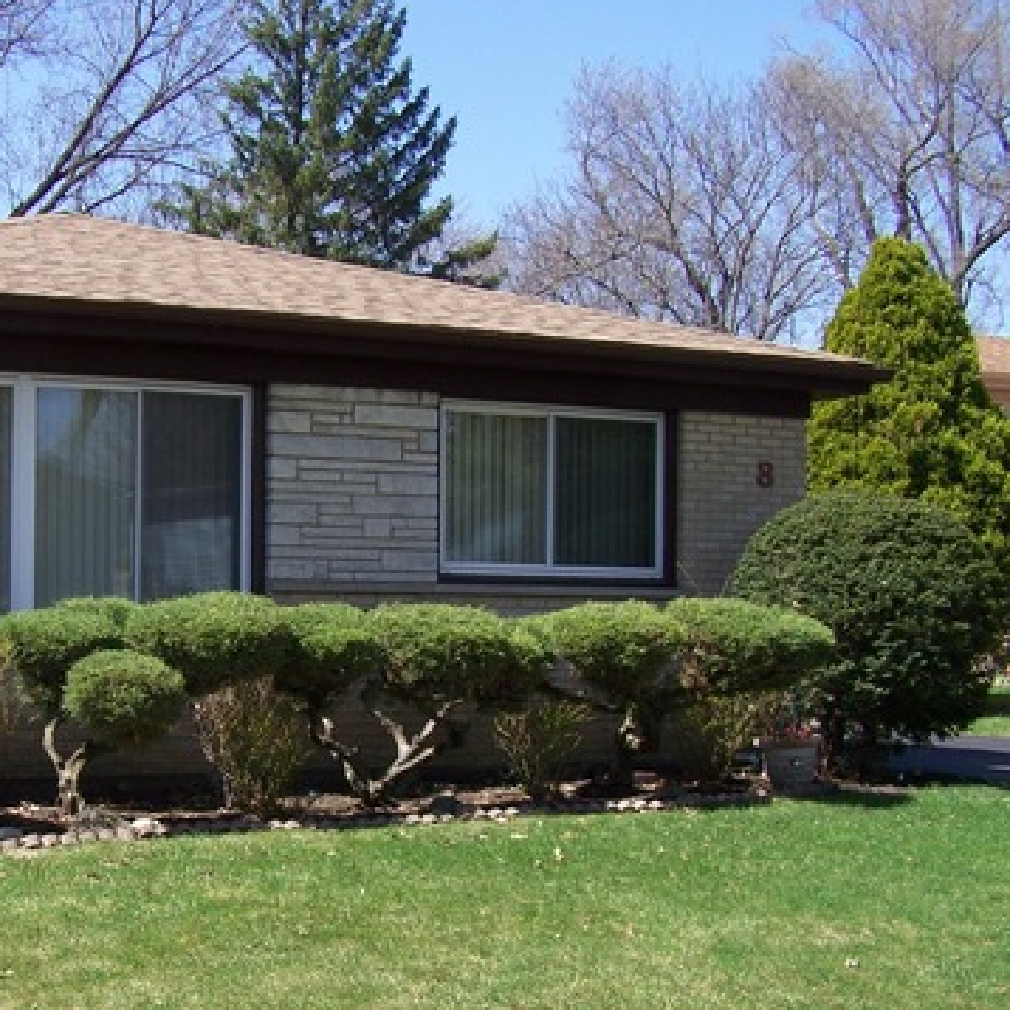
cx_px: 183
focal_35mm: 60
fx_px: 1981
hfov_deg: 27.9
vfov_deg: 28.5
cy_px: 643
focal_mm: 6.3
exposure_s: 1/320
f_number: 4
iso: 64
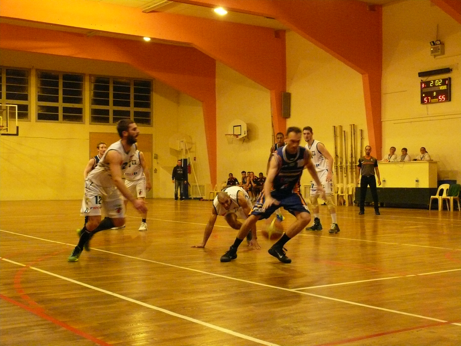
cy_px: 173
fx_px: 693
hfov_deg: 36.8
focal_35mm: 52
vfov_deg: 28.0
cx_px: 230
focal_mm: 11
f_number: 3.2
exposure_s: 1/100
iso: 800
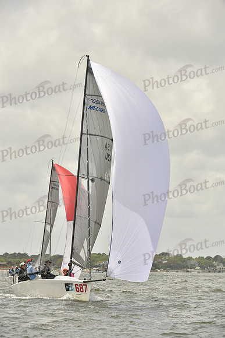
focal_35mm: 200
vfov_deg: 10.3
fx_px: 1874
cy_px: 169
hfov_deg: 6.9
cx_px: 112
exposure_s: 1/1250
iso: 320
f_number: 8
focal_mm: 200
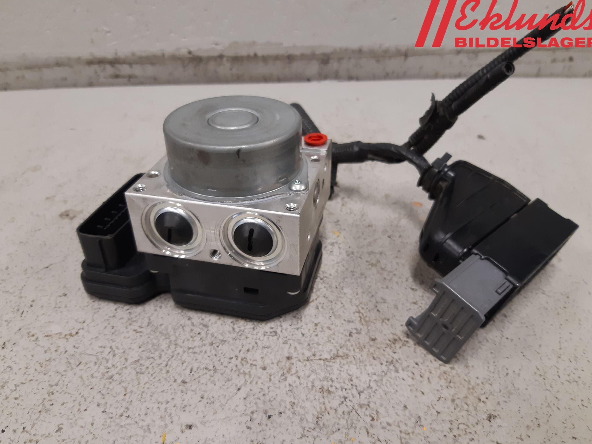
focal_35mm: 27
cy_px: 227
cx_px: 291
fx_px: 462
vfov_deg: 51.4
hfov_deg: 65.3
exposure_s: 1/50
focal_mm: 3.93
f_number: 1.7
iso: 160
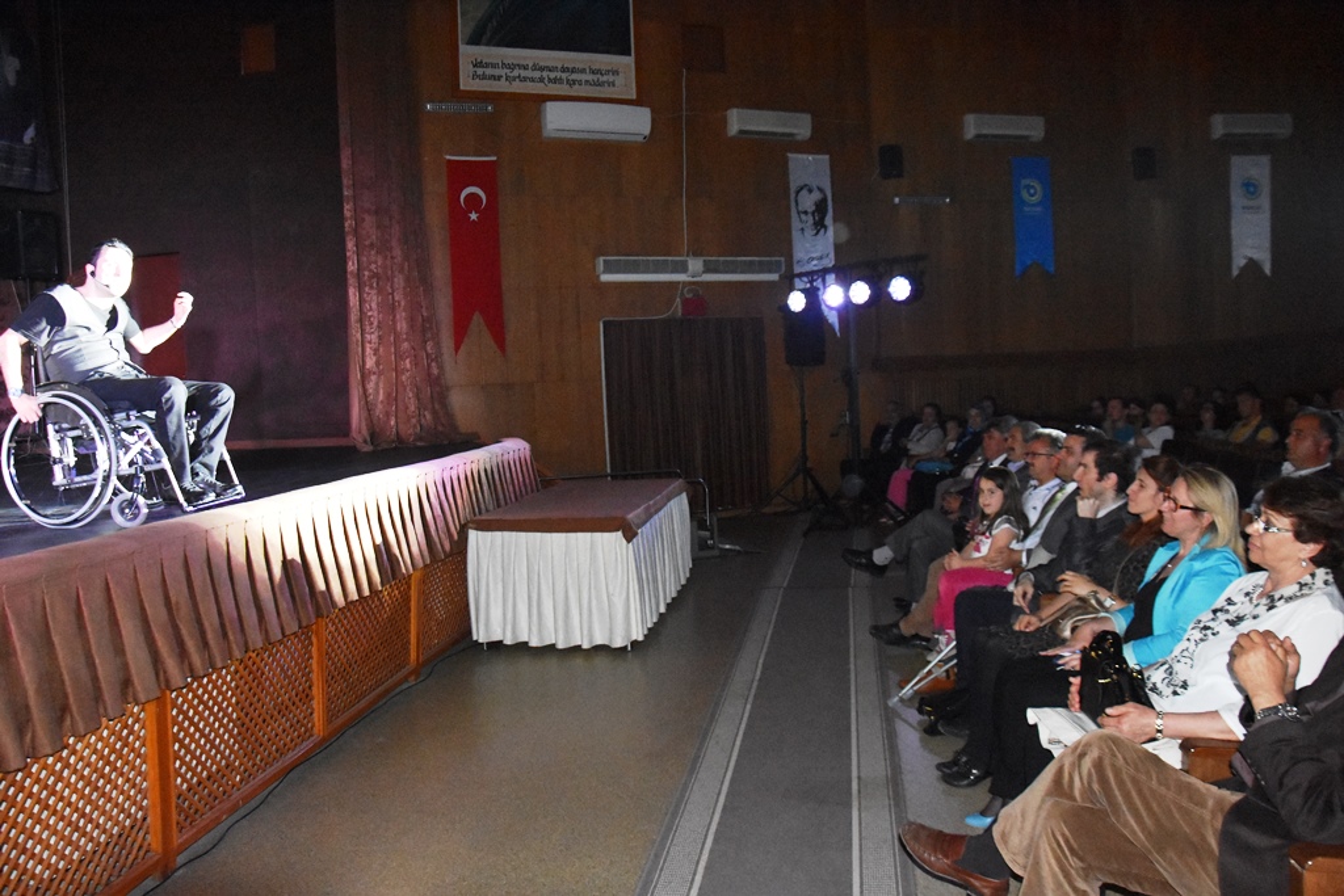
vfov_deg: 47.9
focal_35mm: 27
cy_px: 448
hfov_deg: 67.4
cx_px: 672
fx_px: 1008
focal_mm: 18
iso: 6400
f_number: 3.5
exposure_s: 1/60
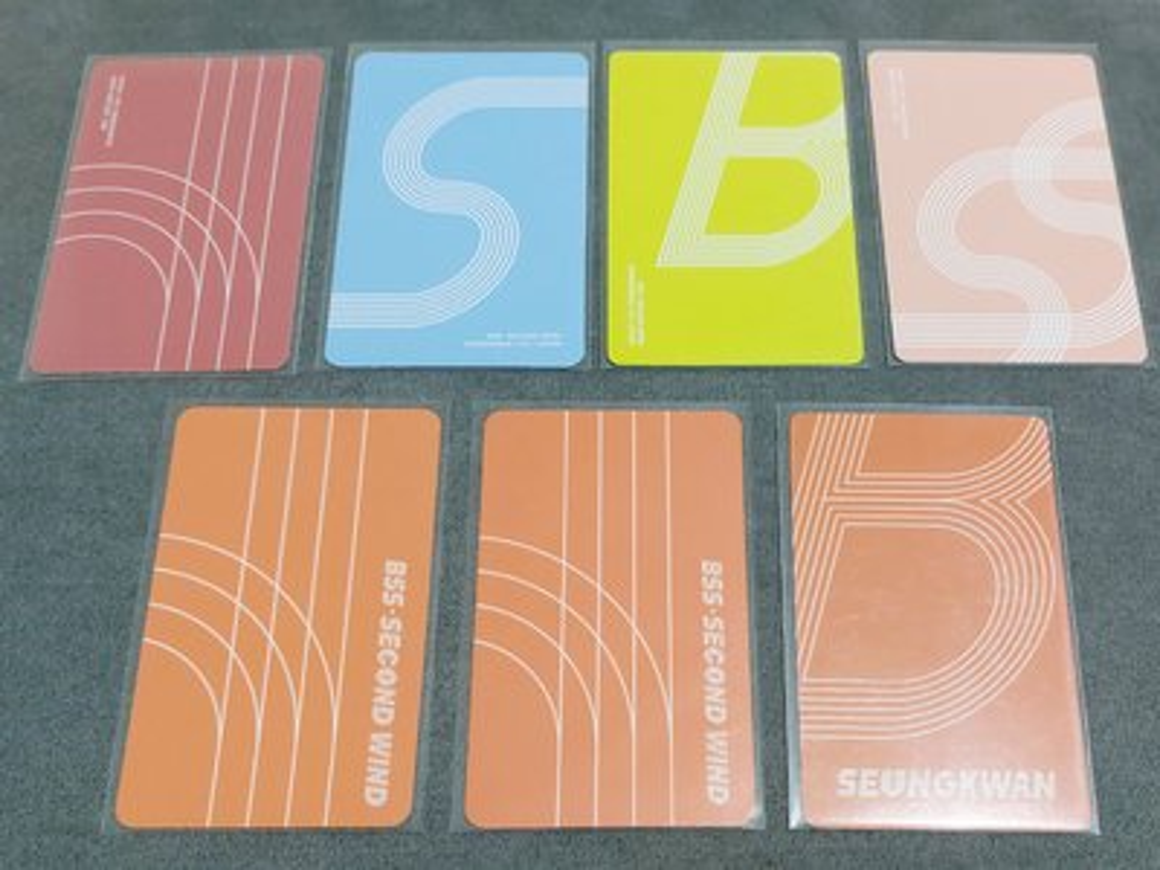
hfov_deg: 69.4
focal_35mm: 25
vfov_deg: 54.9
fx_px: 838
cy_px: 435
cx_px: 580
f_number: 1.8
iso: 640
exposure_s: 1/60.2
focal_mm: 5.23
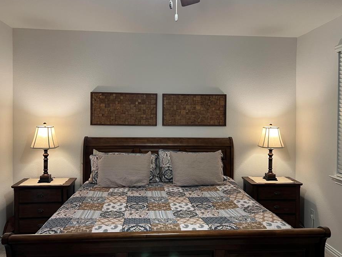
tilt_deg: -1.2
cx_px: 172
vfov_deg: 46.8
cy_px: 121
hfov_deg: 59.9
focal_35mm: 30
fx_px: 297
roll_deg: -0.5
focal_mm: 5.7
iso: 125
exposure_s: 1/60
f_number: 1.5
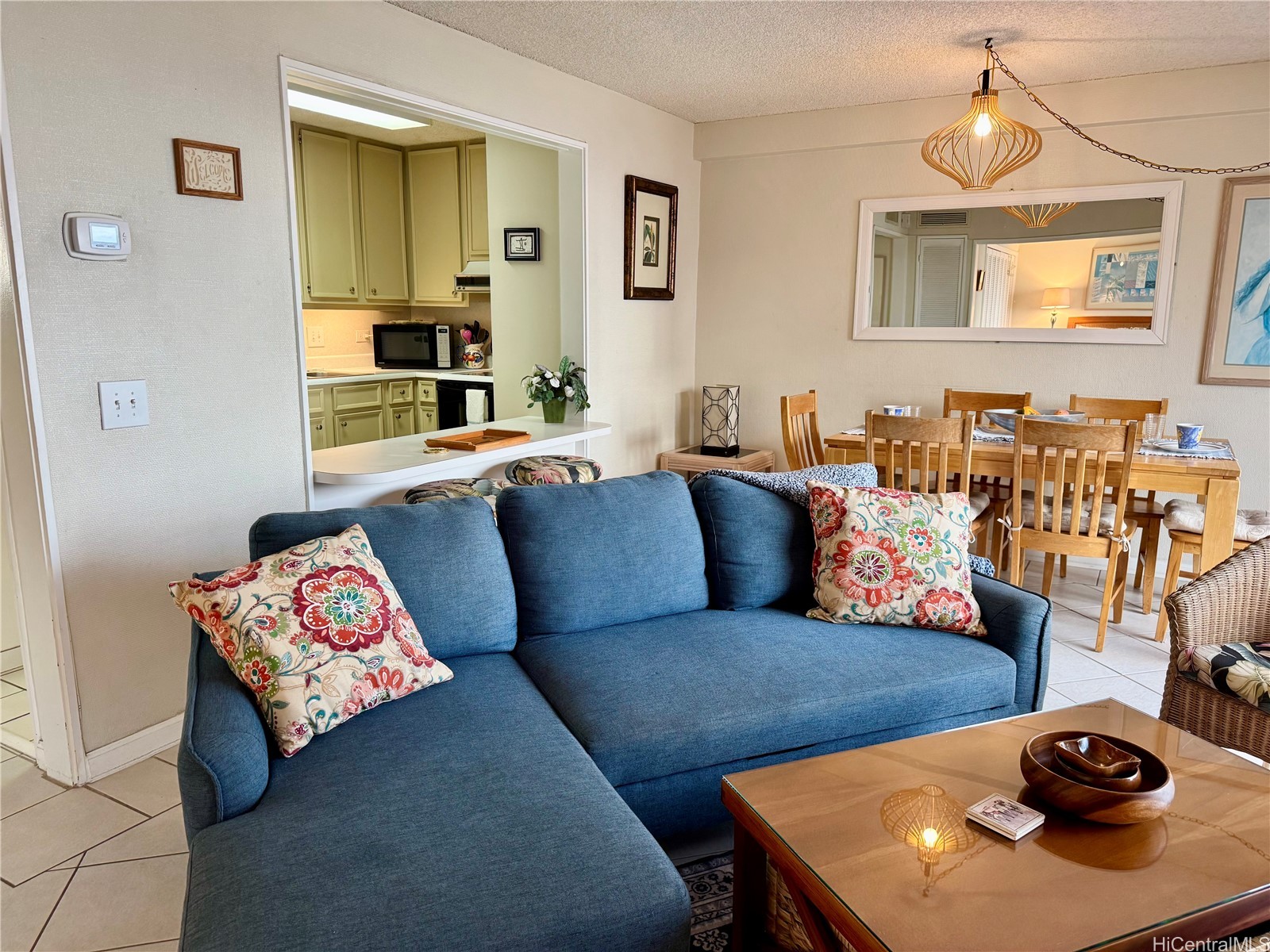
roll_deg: -0.5
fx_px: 881
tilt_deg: -11.1
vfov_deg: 56.8
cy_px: 476
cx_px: 635
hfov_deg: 71.6
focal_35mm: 24
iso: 160
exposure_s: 1/120
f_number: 1.78
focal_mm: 6.76
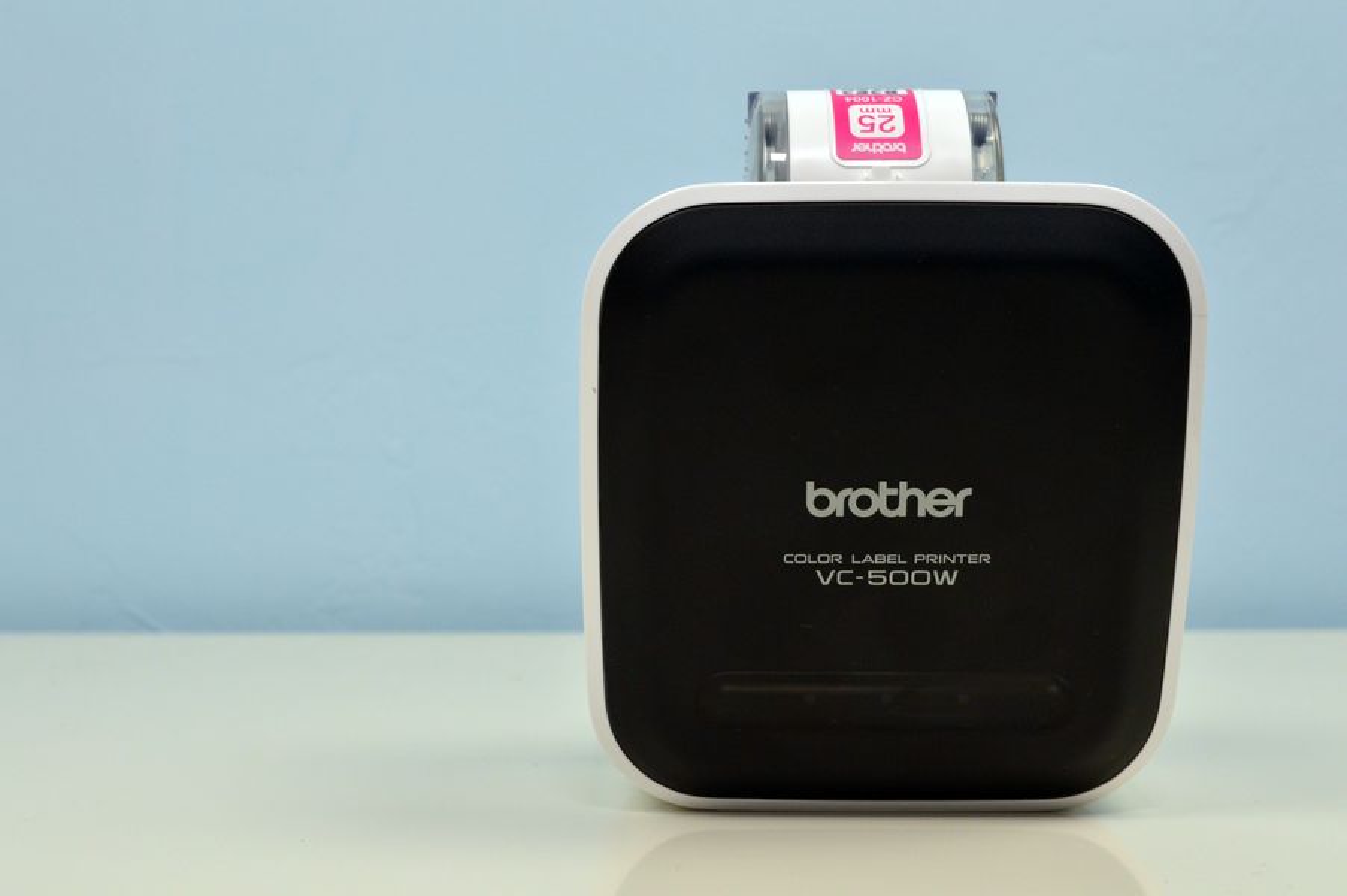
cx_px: 674
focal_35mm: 52
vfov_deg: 25.7
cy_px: 448
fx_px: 1963
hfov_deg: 37.9
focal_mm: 35
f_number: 10
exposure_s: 1/25
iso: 800
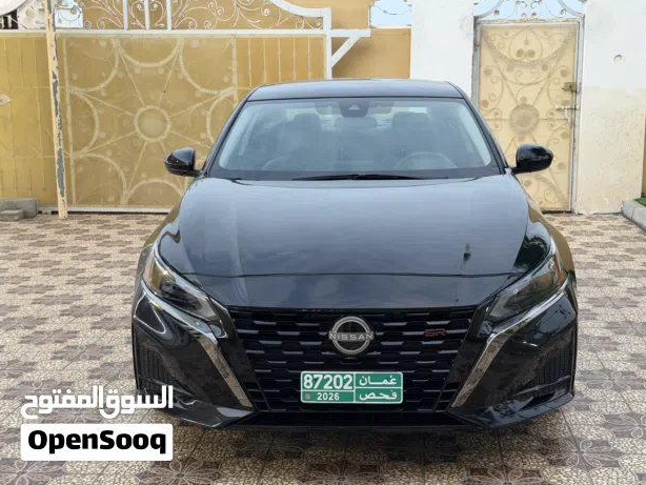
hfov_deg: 38.2
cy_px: 234
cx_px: 331
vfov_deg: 29.1
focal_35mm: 50
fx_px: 933
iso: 250
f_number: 1.78
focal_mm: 6.76
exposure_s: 1/50
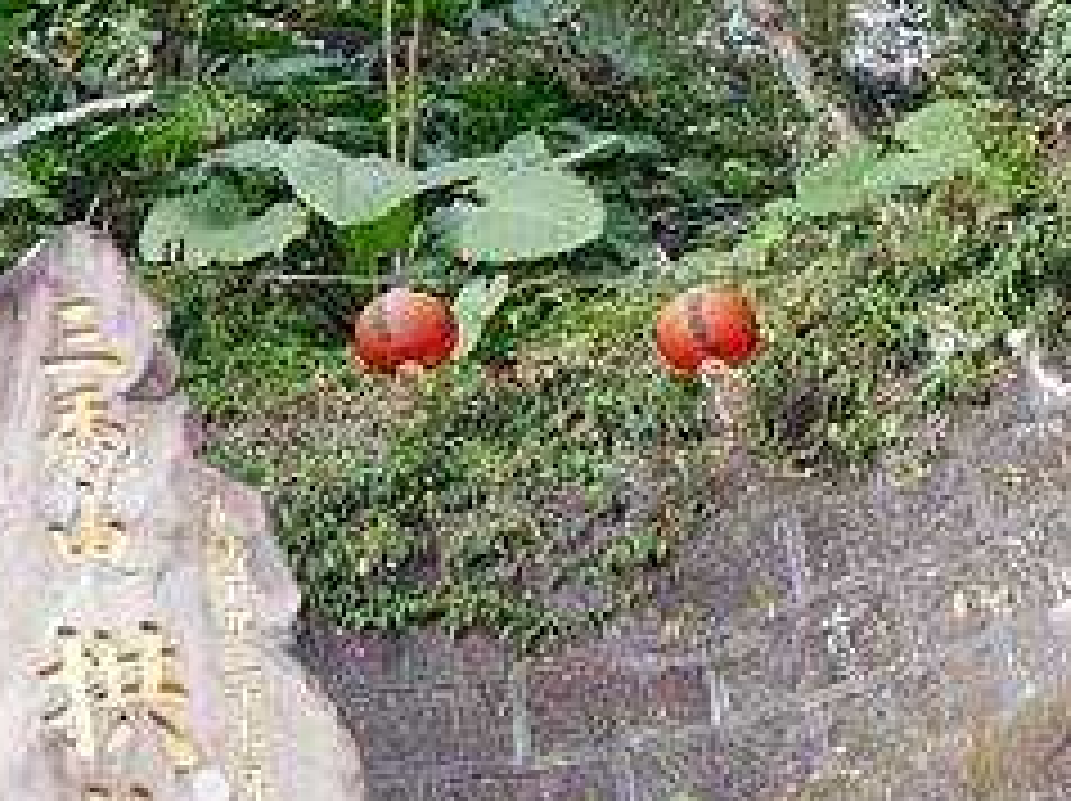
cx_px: 18
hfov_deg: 18.1
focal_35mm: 106
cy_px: -176
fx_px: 3276
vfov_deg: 13.5
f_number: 2.5
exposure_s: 1/160
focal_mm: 14
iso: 200
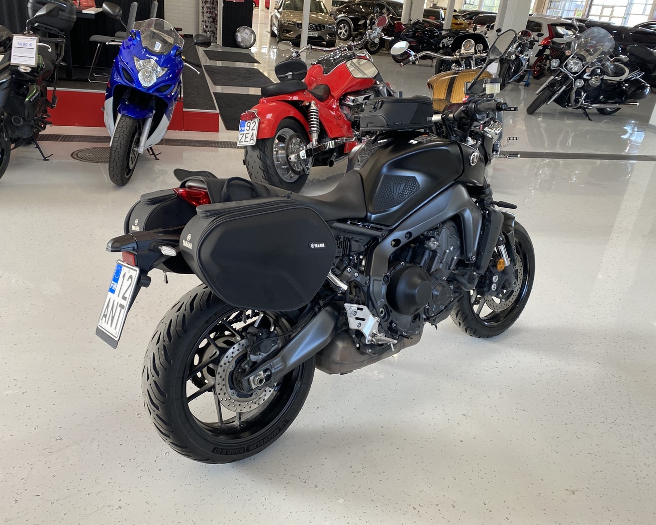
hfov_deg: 62.1
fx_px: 544
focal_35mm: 28
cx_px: 306
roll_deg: -4.8
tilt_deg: -24.5
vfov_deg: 51.5
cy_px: 257
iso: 125
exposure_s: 1/105
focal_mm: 4.25
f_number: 1.8
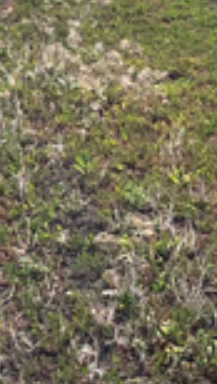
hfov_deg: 5.9
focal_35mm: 188
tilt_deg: -8.9
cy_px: -12
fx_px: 1917
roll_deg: +0.0
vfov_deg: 11.3
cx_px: -516
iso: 50
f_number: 1.6
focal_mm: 5.1
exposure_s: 1/2755
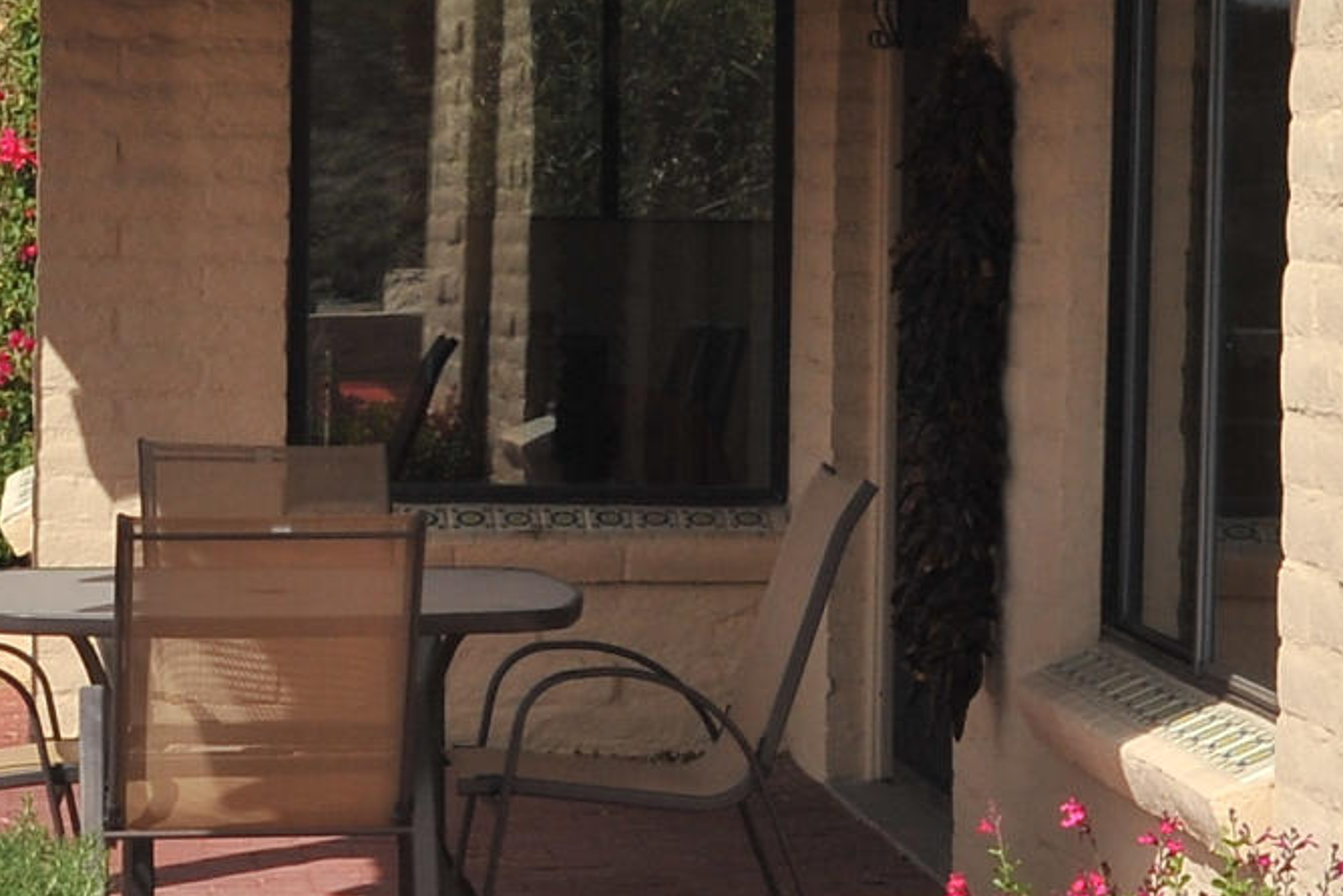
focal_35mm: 157
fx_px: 5859
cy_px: 235
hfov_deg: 13.0
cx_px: 157
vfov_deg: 8.7
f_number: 14
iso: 320
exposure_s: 1/320
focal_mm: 35
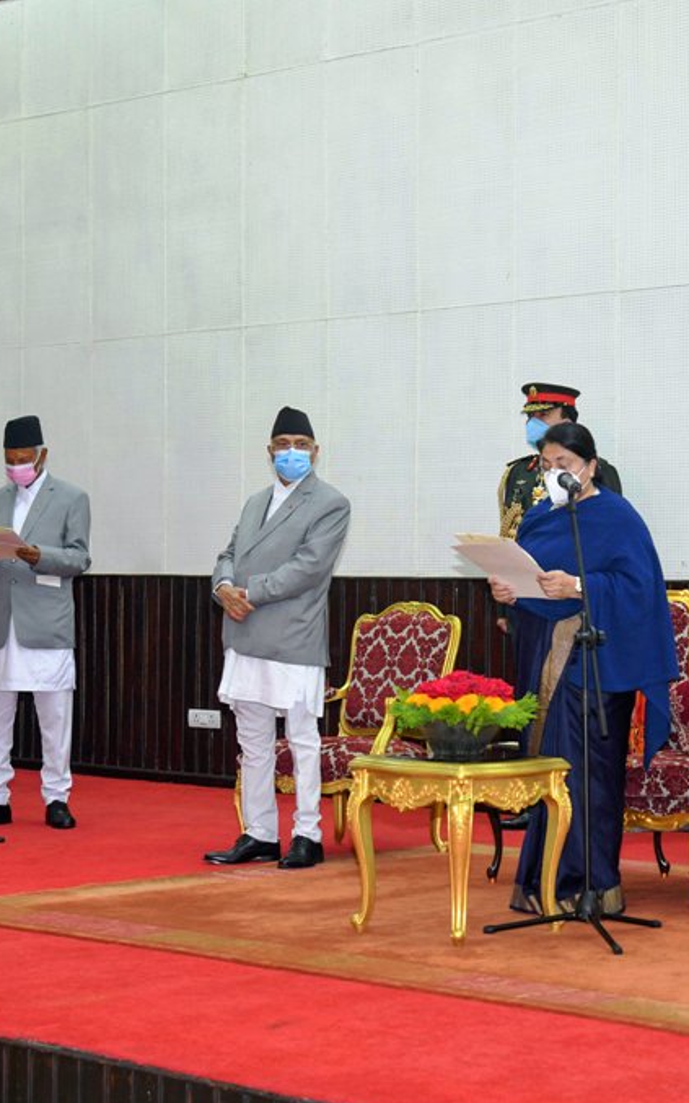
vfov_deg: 27.9
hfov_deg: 17.6
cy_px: 555
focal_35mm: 74
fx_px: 2224
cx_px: 445
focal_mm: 48
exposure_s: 1/100
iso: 1250
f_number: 5.6
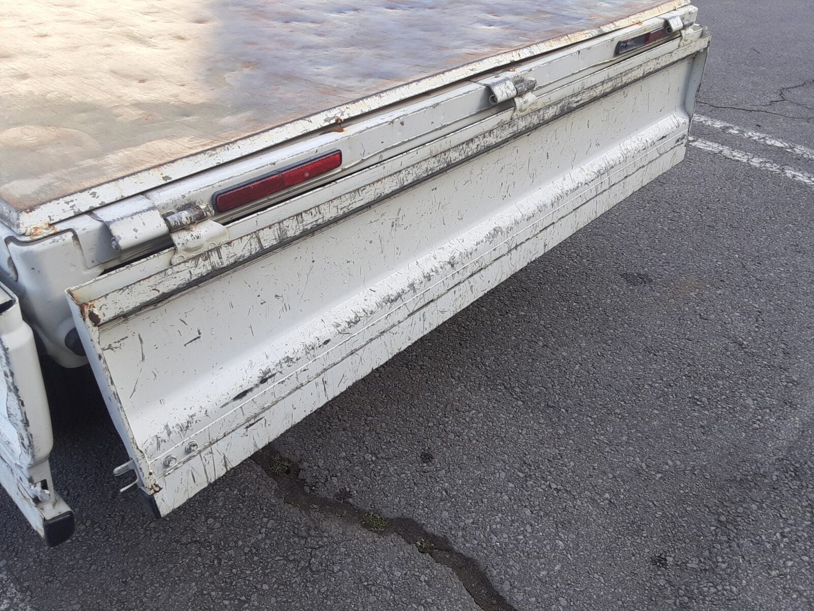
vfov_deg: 51.4
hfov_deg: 65.3
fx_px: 635
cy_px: 306
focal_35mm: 27
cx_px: 407
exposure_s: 1/261
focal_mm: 2.91
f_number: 1.9
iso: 40
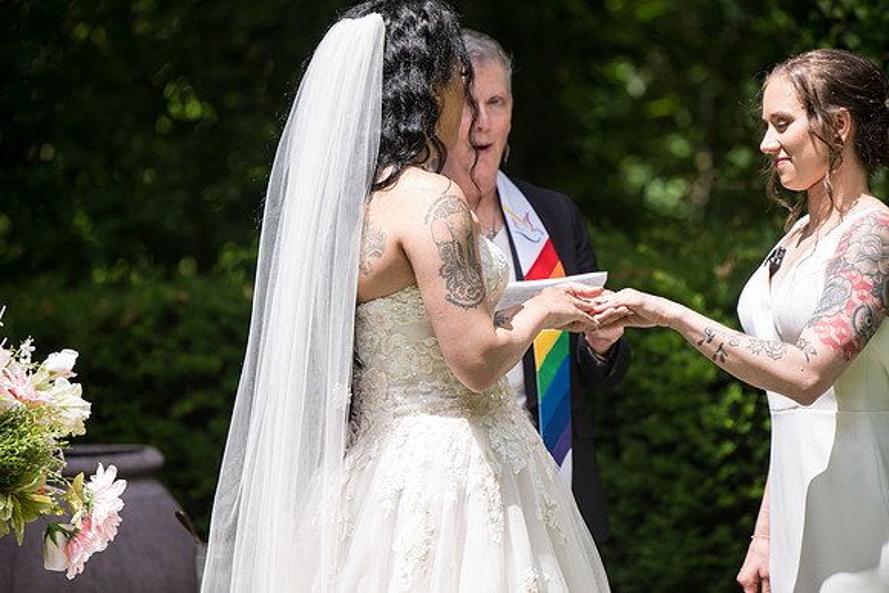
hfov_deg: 10.3
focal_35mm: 200
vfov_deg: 6.9
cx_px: 444
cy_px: 296
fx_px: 4940
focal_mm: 200
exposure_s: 1/400
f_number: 4
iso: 100
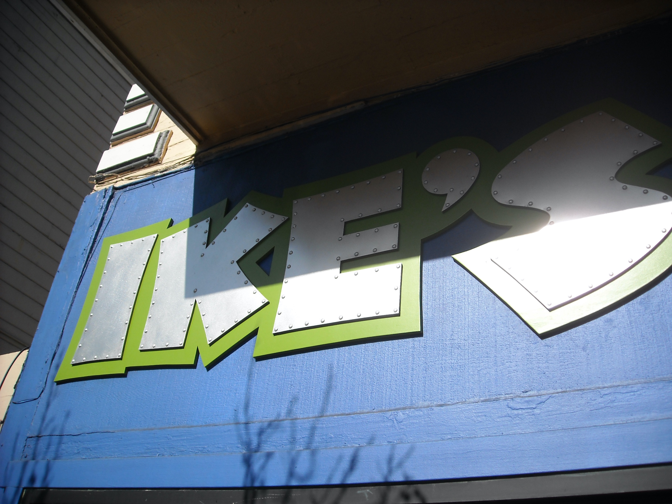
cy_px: 252
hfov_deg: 52.6
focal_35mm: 35
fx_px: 679
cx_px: 336
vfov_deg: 40.7
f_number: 5.6
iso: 64
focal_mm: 5.7
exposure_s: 1/337
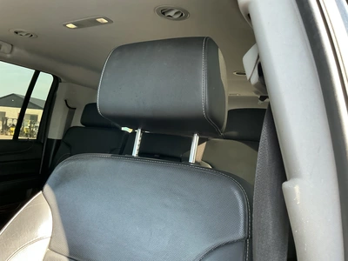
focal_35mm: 28
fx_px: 281
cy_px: 130
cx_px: 174
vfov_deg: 49.7
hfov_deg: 63.4
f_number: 1.8
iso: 64
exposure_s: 1/95
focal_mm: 3
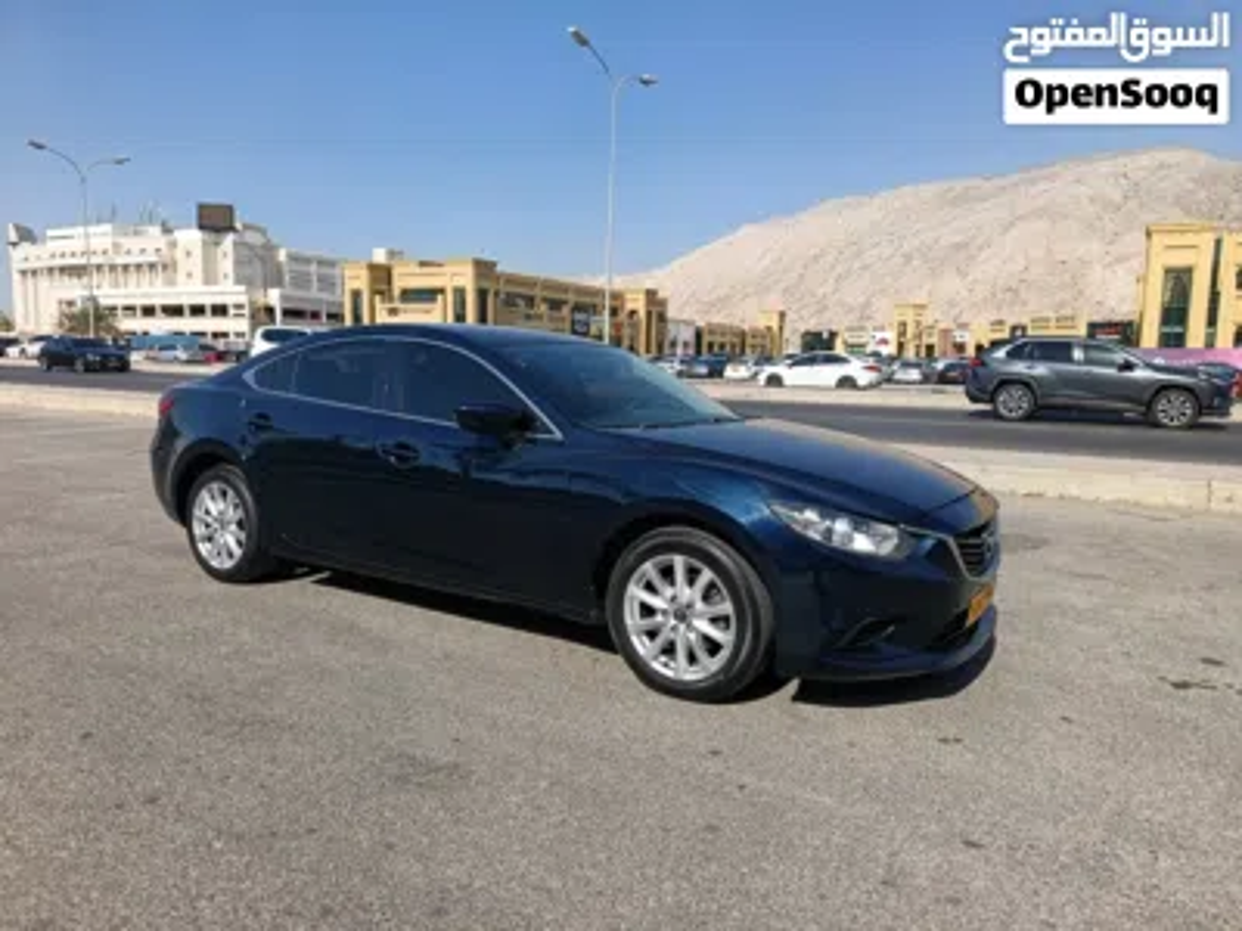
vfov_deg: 56.8
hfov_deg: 71.6
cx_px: 621
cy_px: 466
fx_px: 861
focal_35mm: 24
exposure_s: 1/900
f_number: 1.75
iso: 178
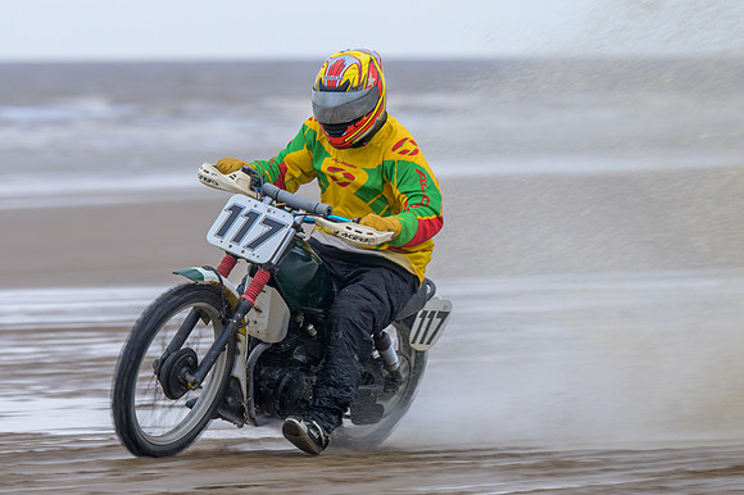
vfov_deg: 3.1
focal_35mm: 447
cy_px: 309
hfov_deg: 4.6
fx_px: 9236
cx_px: 192
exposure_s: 1/250
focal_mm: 200
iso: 64
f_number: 4
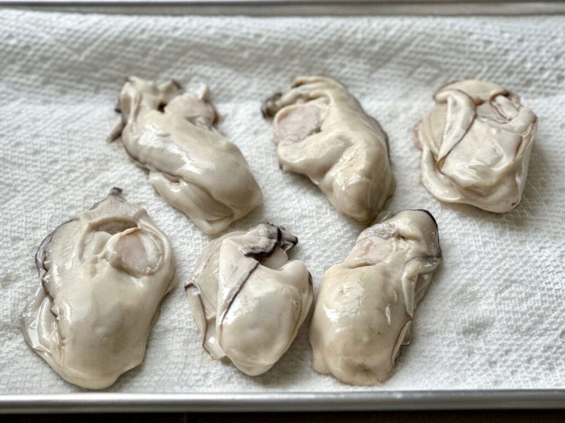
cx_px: 282
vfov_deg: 19.1
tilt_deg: -48.4
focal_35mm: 77
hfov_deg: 25.3
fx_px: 1257
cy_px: 212
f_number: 2.8
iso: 100
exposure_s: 1/121
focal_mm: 9
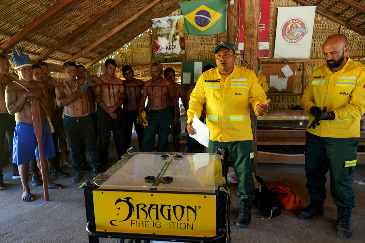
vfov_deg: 53.1
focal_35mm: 24
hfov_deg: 73.8
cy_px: 122
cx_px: 182
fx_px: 243
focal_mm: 24
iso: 640
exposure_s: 1/80
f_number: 4
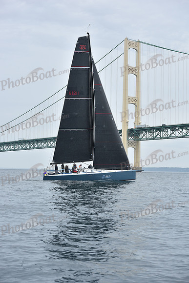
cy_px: 142
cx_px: 94
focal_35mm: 70
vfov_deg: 28.8
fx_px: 551
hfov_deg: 19.5
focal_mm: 70
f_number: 5.6
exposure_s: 1/800
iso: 250
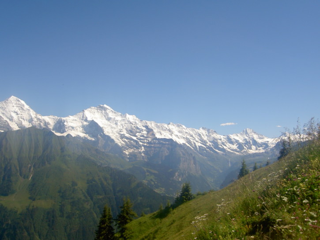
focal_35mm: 34
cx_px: 160
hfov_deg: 54.0
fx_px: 314
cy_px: 120
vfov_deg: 41.8
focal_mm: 5.6
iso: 50
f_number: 4.7
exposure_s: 1/400
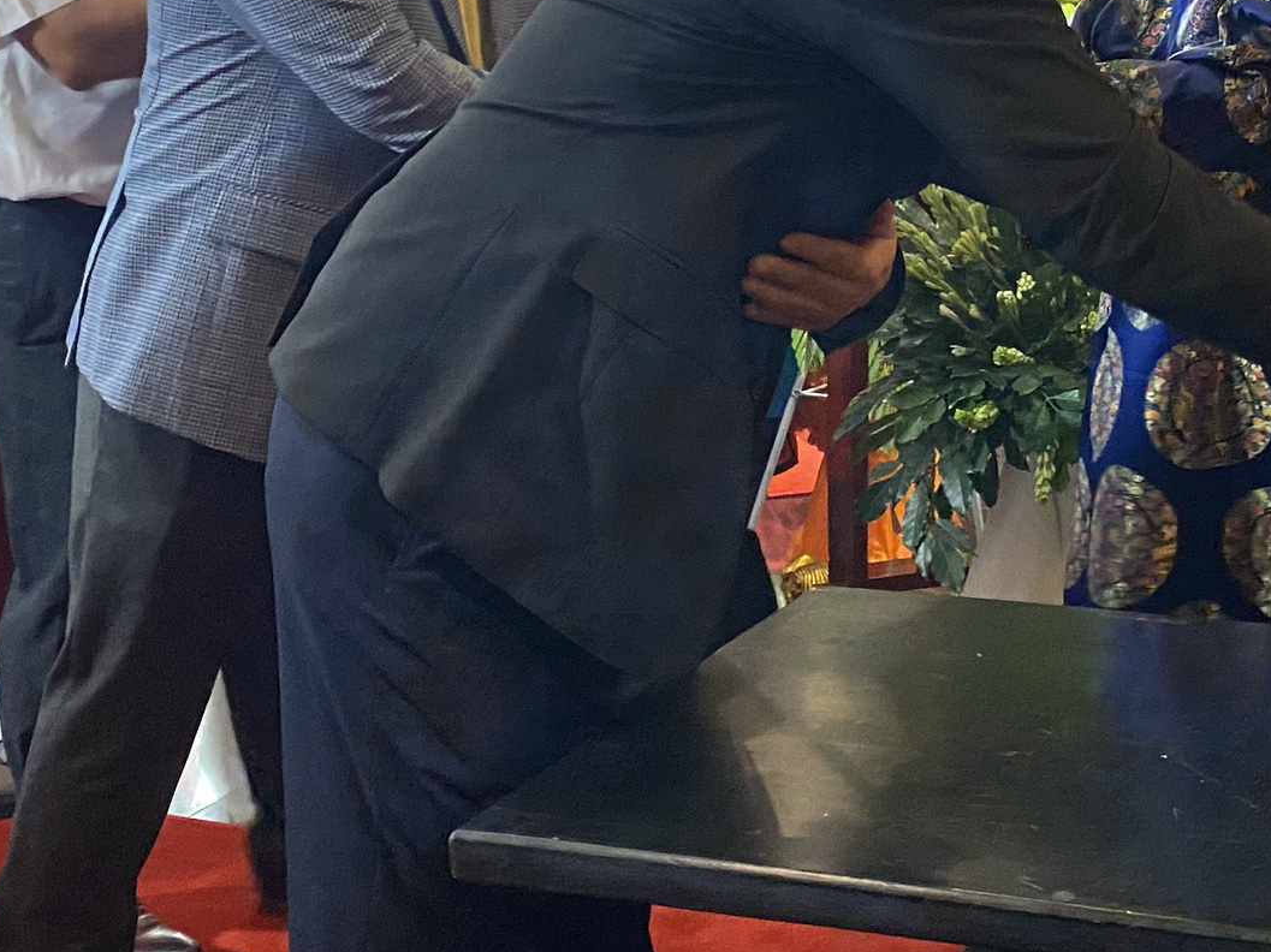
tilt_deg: -6.5
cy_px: 174
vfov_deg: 22.9
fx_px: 2312
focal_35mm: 63
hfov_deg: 30.1
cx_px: 1004
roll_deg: -1.9
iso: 400
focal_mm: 4.25
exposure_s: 1/33
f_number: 1.8
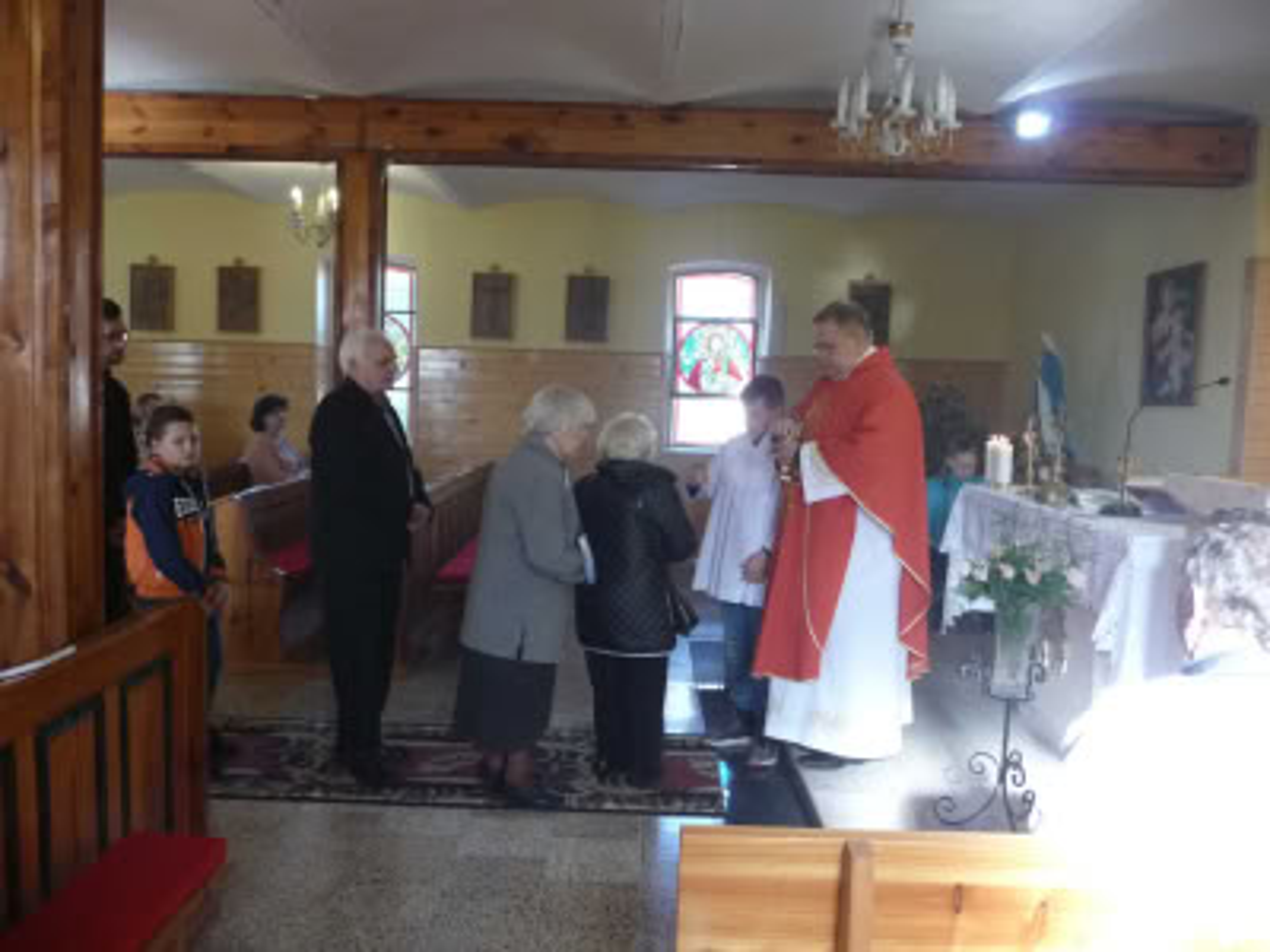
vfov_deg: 49.7
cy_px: 476
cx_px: 635
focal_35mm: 28
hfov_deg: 63.4
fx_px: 1027
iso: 320
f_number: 3.3
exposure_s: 1/30
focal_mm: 4.7
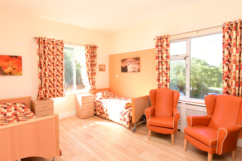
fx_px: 128
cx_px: 113
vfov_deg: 64.6
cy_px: 75
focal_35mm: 19
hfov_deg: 86.7
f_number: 5.6
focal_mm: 14
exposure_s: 1/200
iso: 800
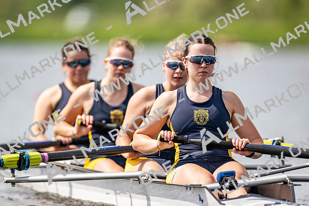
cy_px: 103
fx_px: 5151
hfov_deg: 3.4
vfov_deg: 2.3
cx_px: 154
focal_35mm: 600
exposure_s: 1/2500
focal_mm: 600
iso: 320
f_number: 4
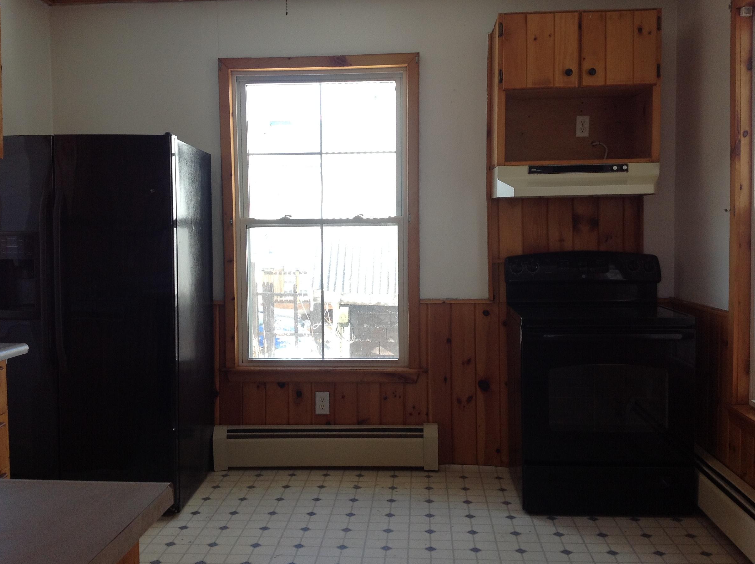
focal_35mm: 38
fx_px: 828
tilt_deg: -5.1
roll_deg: +0.8
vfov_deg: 37.6
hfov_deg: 49.0
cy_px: 269
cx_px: 361
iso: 80
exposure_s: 1/120
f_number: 2.4
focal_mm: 4.28
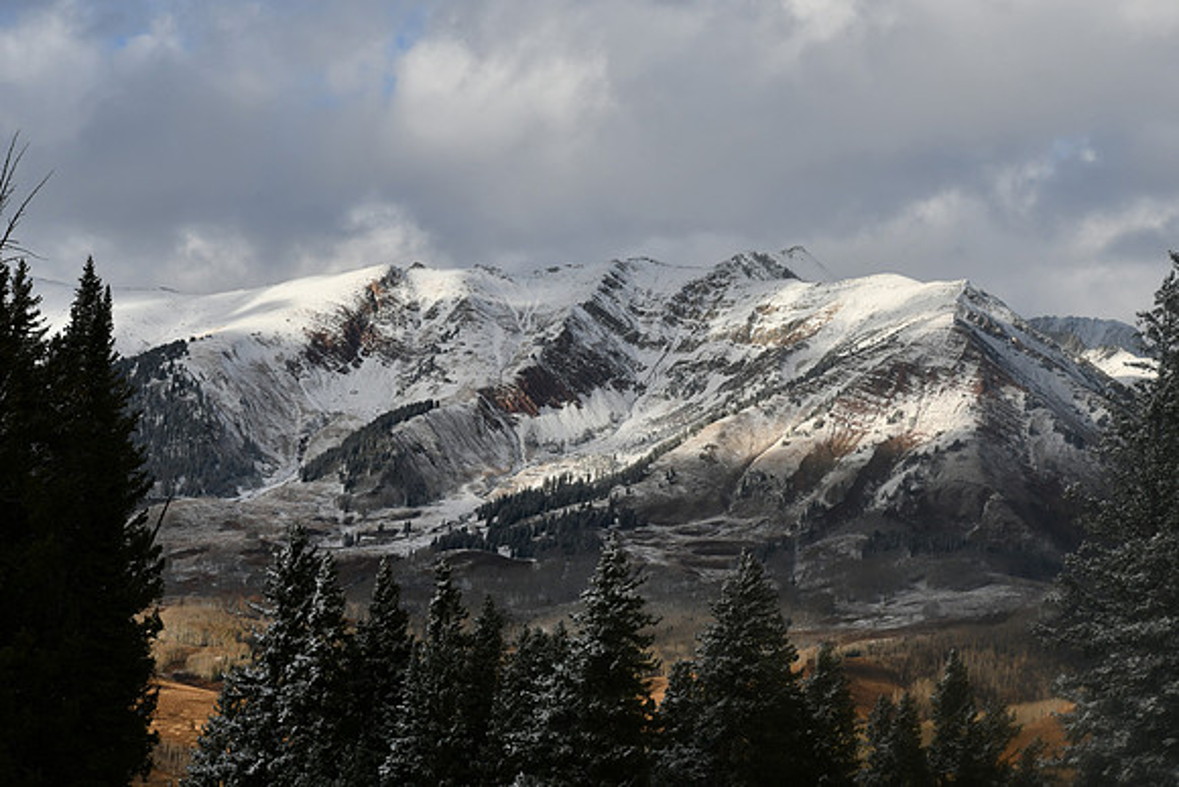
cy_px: 394
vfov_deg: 13.8
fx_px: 3243
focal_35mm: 99
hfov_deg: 20.6
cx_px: 590
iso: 180
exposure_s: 1/500
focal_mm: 66
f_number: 8
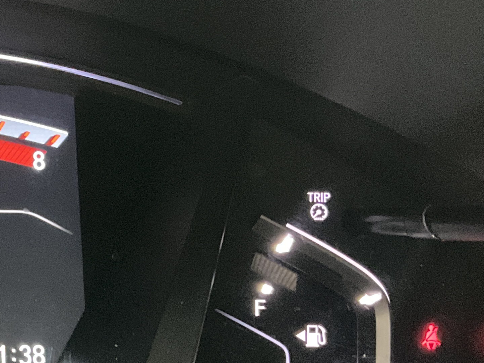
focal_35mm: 81
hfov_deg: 22.1
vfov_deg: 18.2
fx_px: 1133
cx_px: -117
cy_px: 196
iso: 500
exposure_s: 1/30
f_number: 1.8
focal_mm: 3
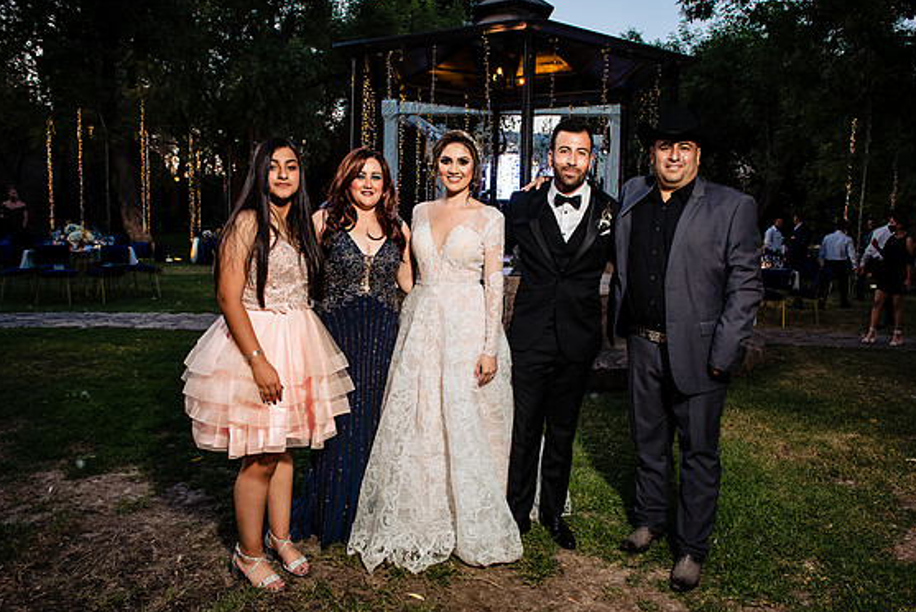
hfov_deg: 71.5
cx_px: 467
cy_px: 313
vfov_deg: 51.3
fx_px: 636
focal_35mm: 25
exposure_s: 1/200
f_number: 6.3
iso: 1600
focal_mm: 24
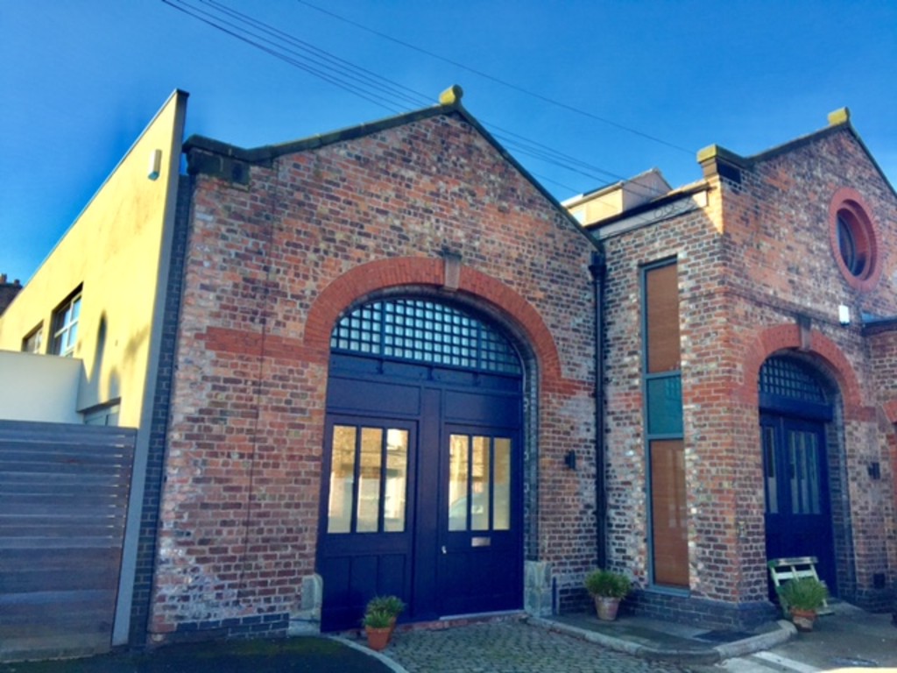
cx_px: 448
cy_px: 336
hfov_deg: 61.7
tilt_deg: +11.0
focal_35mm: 29
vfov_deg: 48.2
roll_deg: -0.8
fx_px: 751
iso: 32
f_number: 2.2
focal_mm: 4.15
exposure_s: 1/534
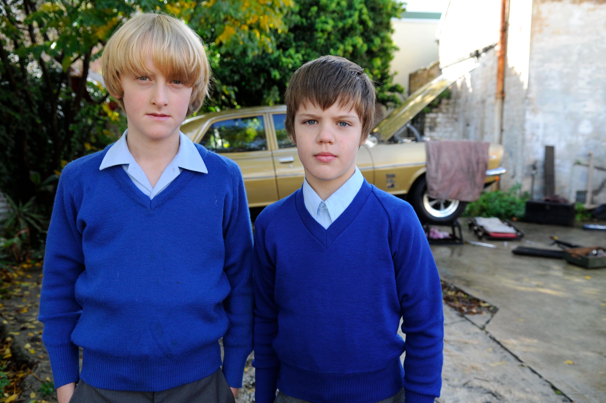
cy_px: 202
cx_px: 303
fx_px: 580
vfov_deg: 38.3
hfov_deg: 55.2
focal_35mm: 34
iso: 400
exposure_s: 1/400
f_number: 4.5
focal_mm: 23
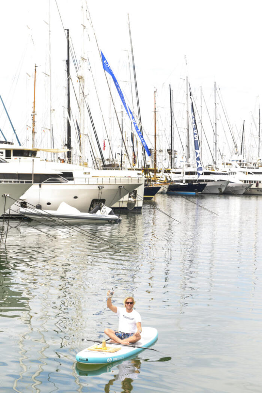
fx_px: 764
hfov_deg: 19.5
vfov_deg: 28.8
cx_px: 131
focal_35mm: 70
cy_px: 196
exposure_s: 1/250
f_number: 8
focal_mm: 70
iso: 250
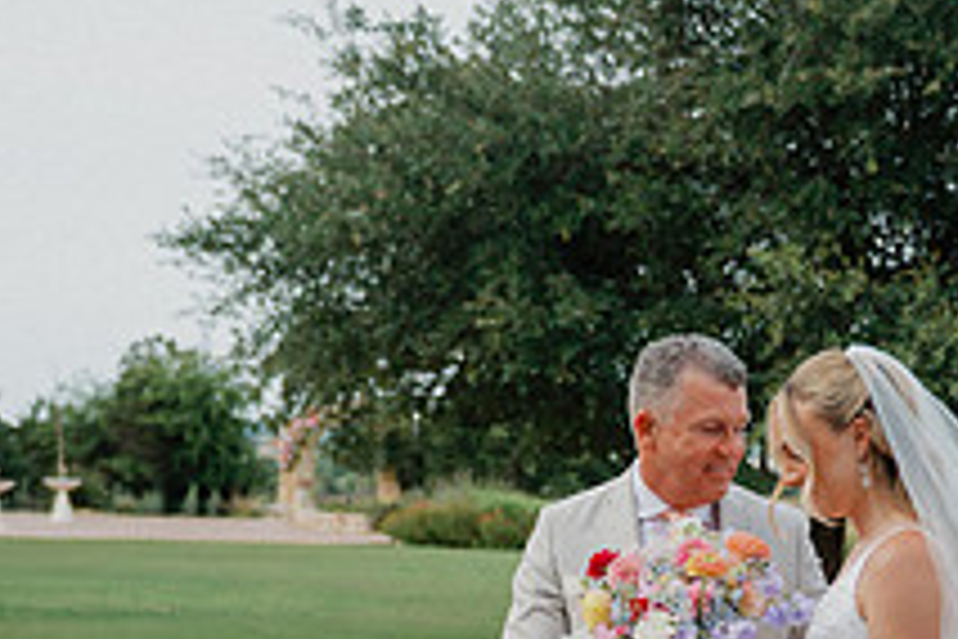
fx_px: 2315
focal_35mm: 87
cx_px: 765
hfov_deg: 23.1
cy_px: 801
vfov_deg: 15.1
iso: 100
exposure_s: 1/2000
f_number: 2.8
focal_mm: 32
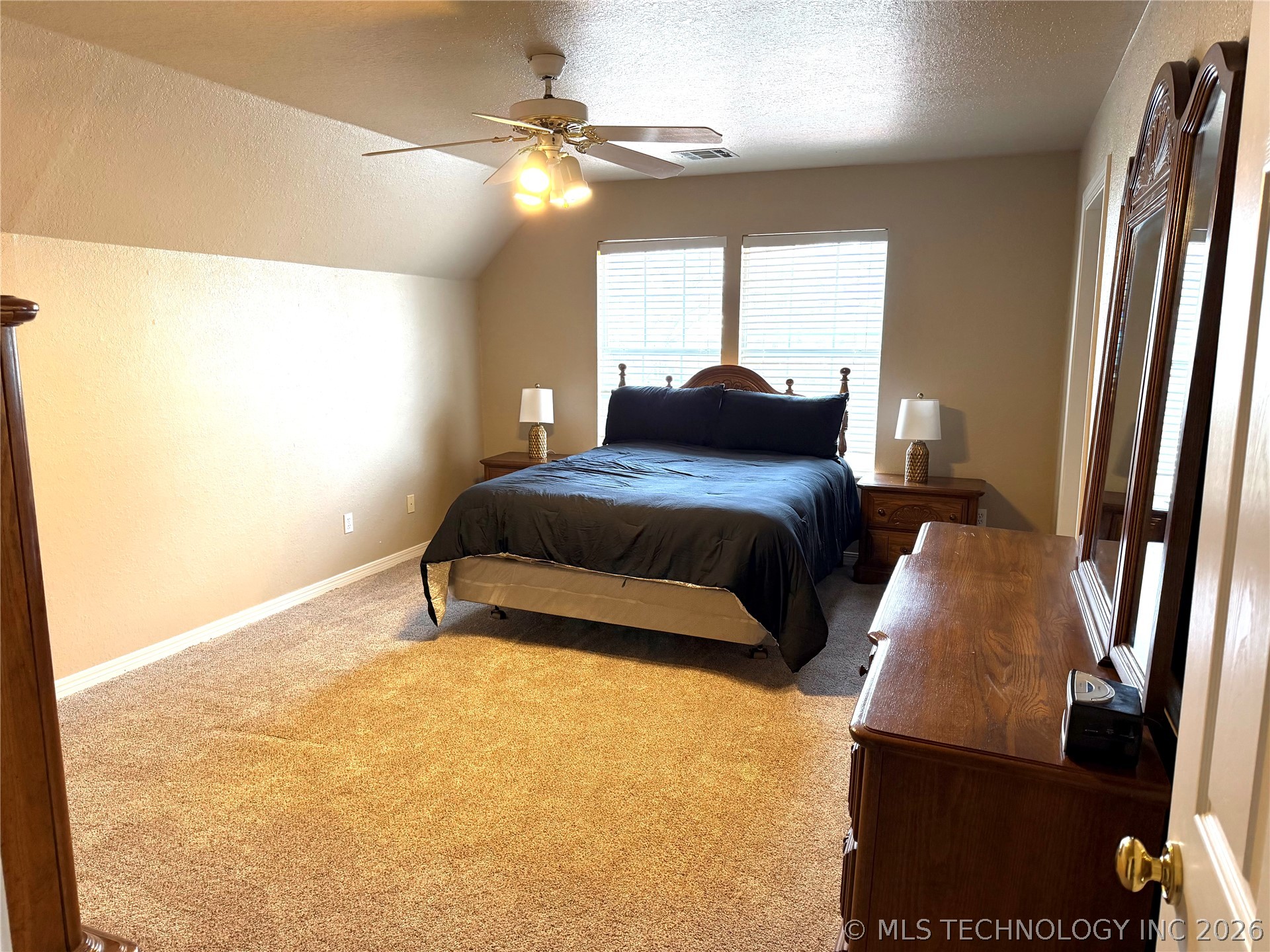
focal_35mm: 24
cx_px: 635
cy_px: 476
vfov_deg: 56.8
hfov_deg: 71.6
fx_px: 881
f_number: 1.78
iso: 200
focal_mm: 6.76
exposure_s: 1/60
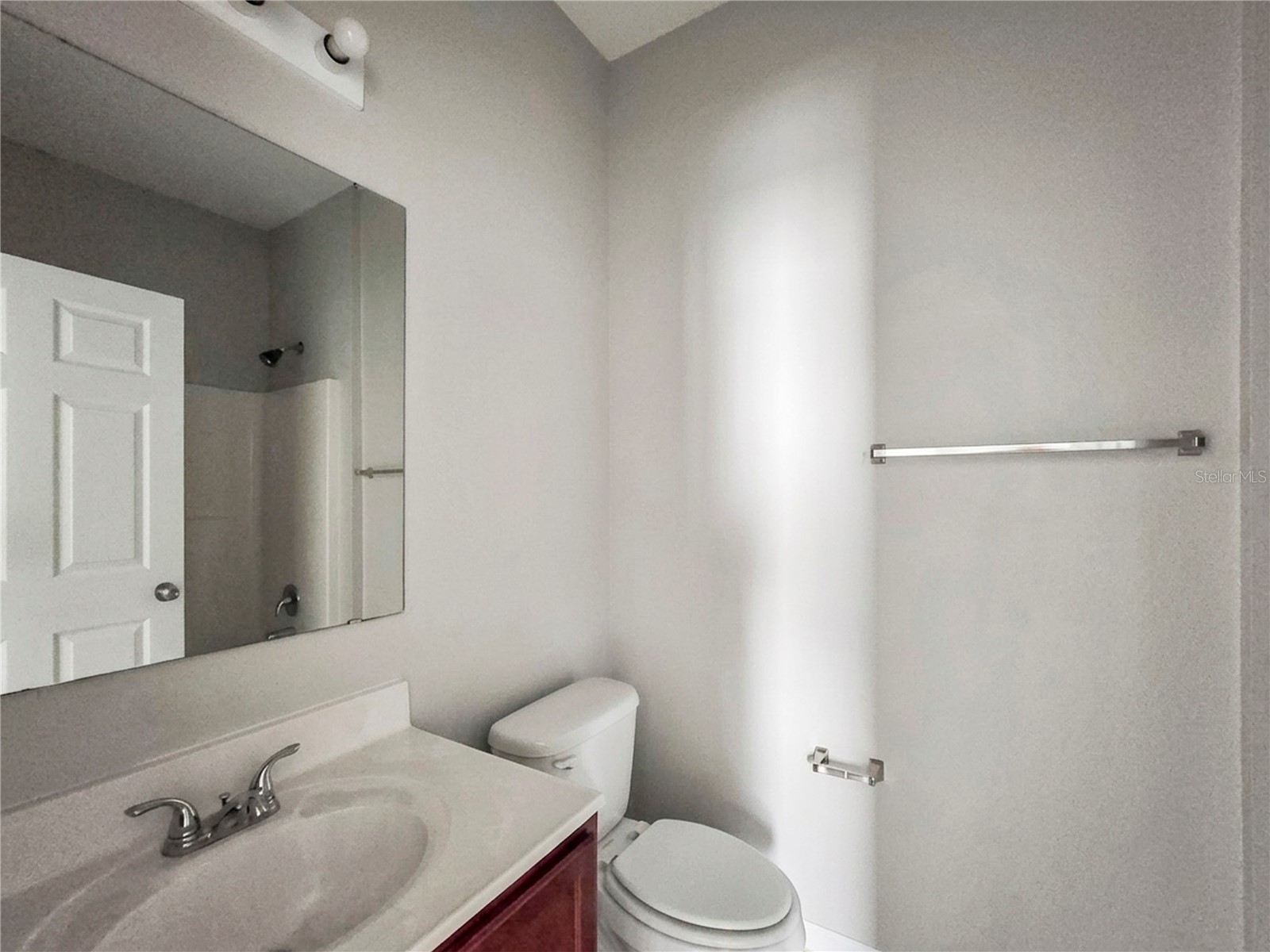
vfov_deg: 89.9
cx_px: 635
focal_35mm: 13
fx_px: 477
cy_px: 476
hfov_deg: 106.2
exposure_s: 1/25
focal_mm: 2.2
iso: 1600
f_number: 2.2
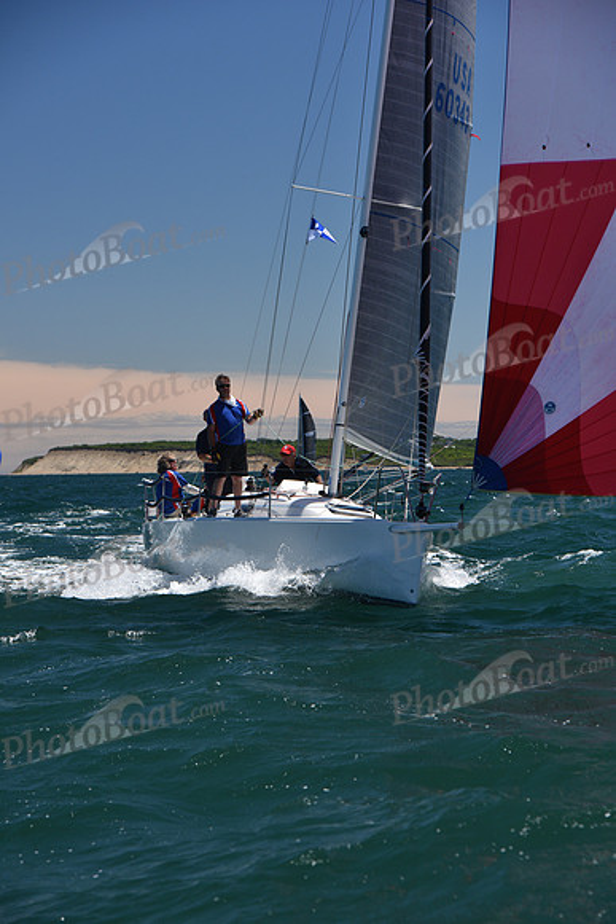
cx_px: 308
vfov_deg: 20.8
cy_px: 462
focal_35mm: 98
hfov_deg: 14.0
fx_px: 2514
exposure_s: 1/800
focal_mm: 98
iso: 250
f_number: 6.3
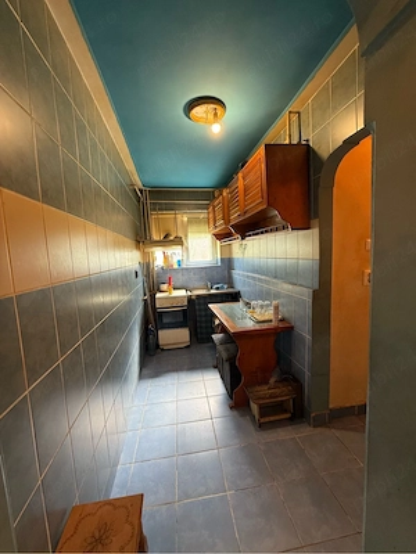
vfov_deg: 102.1
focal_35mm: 14
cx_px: 208
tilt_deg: -6.8
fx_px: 224
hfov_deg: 85.7
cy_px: 277
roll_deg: +2.1
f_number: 2.2
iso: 160
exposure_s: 1/100
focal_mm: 2.22
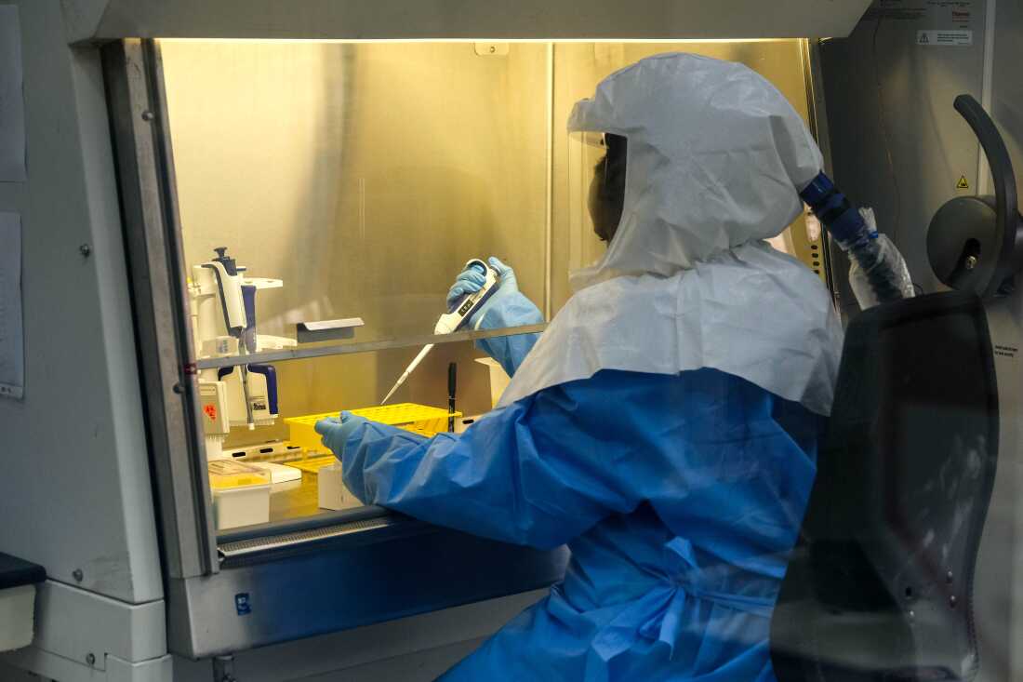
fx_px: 2358
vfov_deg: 16.4
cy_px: 341
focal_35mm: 83
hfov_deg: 24.5
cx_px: 512
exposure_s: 1/400
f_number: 4
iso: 2500
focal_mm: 55
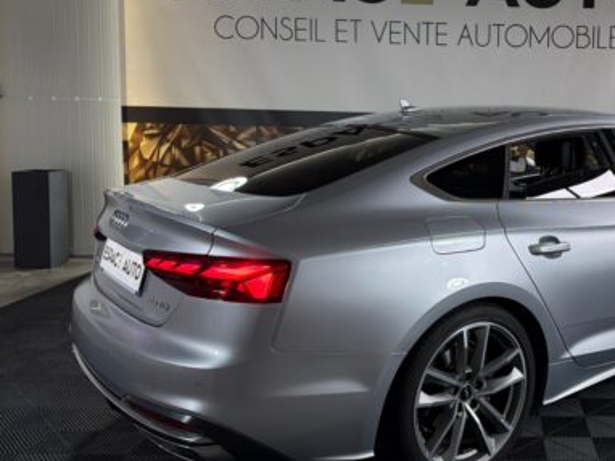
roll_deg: -1.2
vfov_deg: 36.5
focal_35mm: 39
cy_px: 162
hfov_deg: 45.3
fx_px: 692
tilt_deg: -4.4
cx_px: 497
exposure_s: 1/100
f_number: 1.78
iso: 125
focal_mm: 6.76
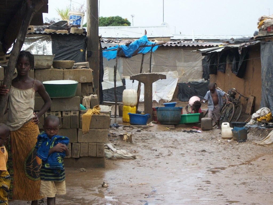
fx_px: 757
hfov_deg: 20.4
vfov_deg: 15.4
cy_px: 102
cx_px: 136
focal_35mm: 96
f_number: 5.2
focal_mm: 17.1
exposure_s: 1/200
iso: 160
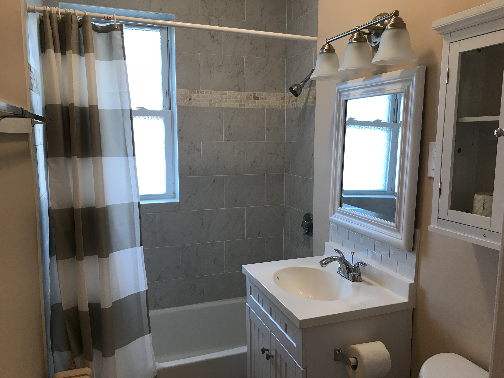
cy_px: 189
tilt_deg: -6.5
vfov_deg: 49.7
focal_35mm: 28
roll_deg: -0.9
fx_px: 408
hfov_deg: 63.4
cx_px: 252
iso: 20
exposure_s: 1/40
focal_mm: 3.99
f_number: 1.8
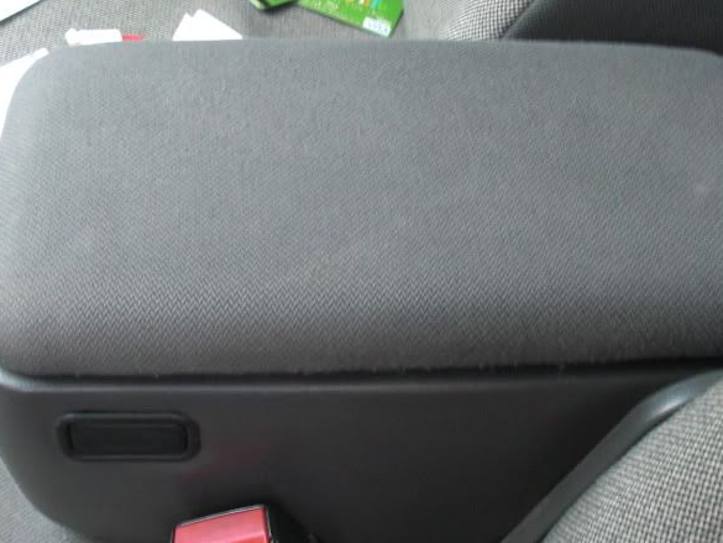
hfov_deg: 30.7
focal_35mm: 63
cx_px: 350
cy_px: 266
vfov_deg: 23.3
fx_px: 1316
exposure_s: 1/10
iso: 200
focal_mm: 6.3
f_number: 2.8
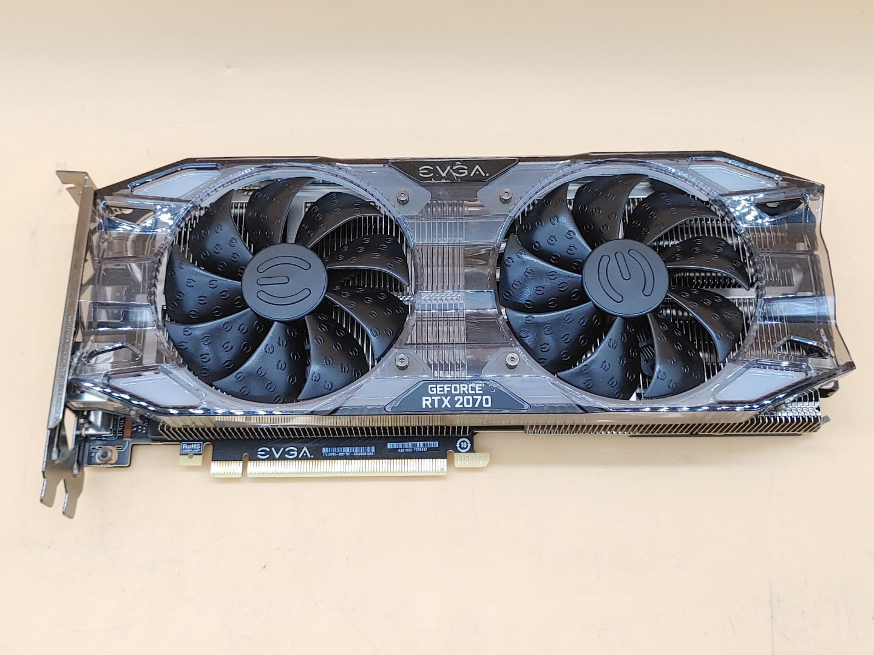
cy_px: 328
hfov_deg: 51.4
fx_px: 909
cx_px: 437
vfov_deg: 39.7
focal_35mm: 36
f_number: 1.8
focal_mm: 4.36
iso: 50
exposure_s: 1/60
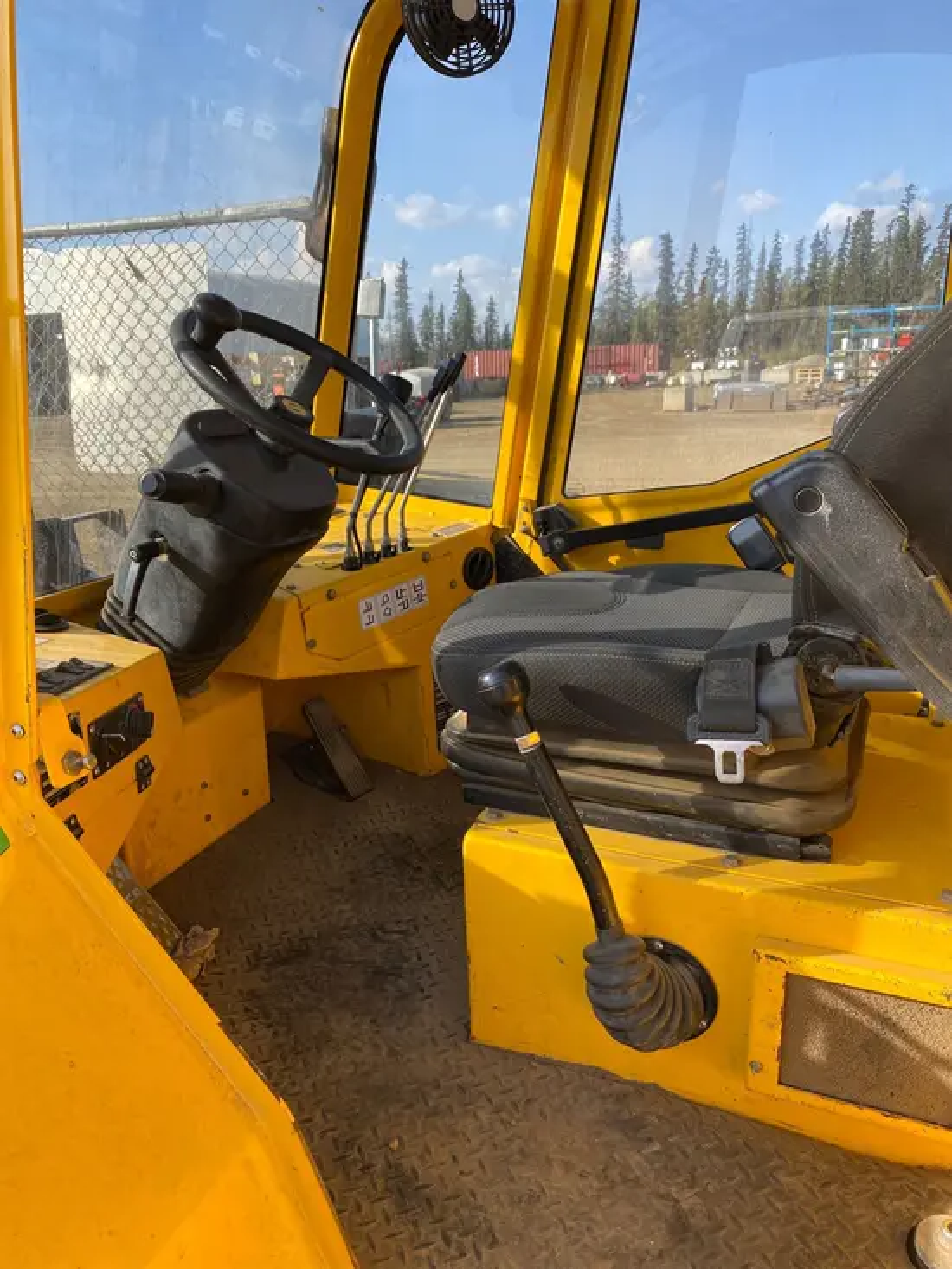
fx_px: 953
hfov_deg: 53.1
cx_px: 476
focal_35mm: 26
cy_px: 634
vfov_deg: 67.3
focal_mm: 4.25
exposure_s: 1/594
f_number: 1.8
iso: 32
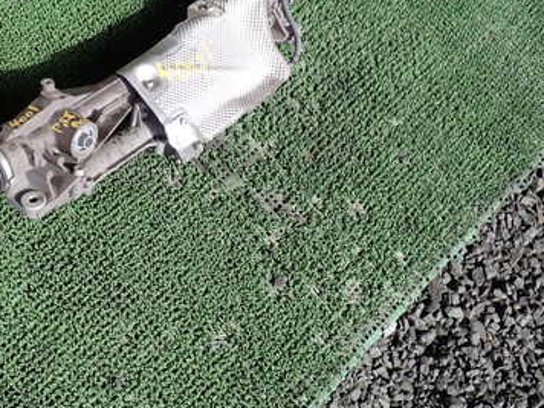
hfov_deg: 34.3
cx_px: 98
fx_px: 849
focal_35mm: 54
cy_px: 188
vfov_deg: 27.0
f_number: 3.2
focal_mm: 5.79
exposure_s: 1/400
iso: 100
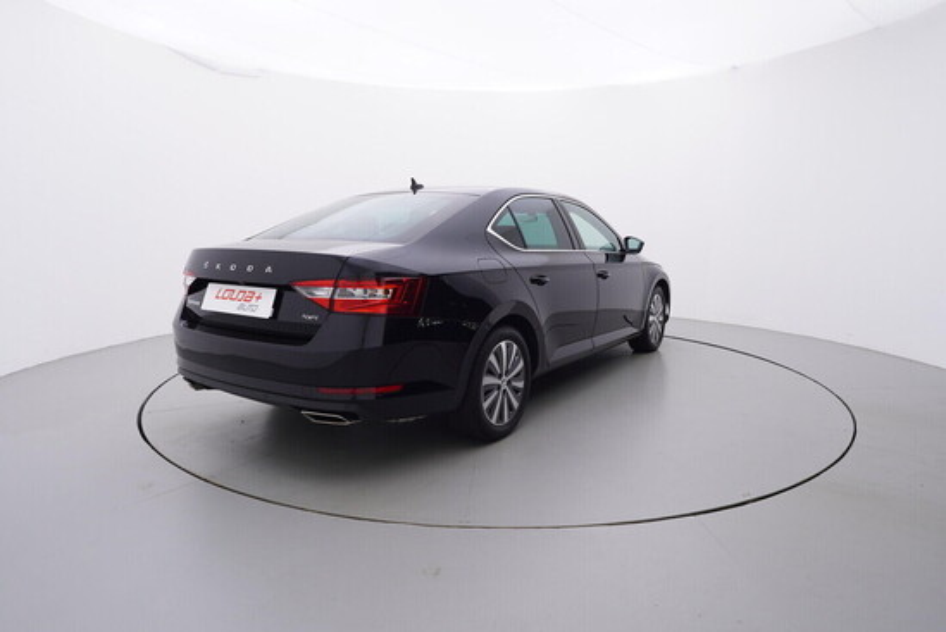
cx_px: 473
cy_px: 316
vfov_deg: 56.2
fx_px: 592
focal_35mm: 22
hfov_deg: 77.3
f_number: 5
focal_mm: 15
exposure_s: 1/80
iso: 200
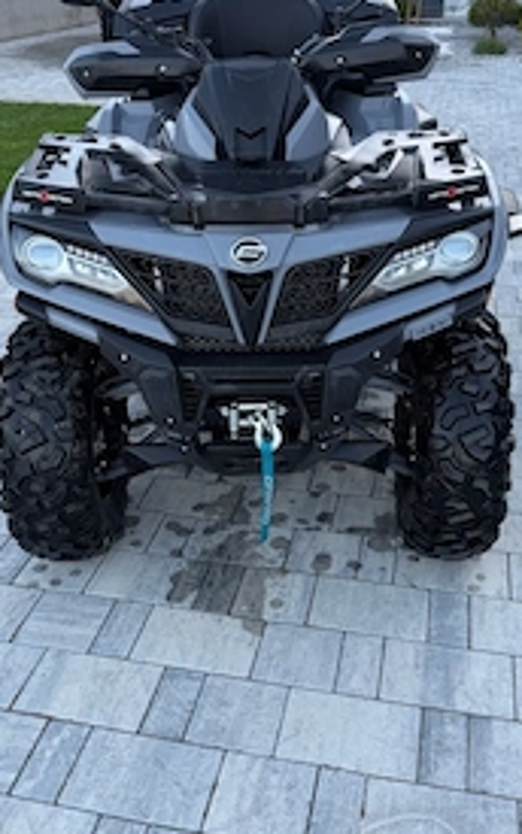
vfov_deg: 52.7
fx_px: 842
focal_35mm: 37
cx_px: 273
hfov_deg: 34.4
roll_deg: -0.2
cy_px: 419
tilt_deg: -28.9
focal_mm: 6.76
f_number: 1.78
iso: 125
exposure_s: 1/121
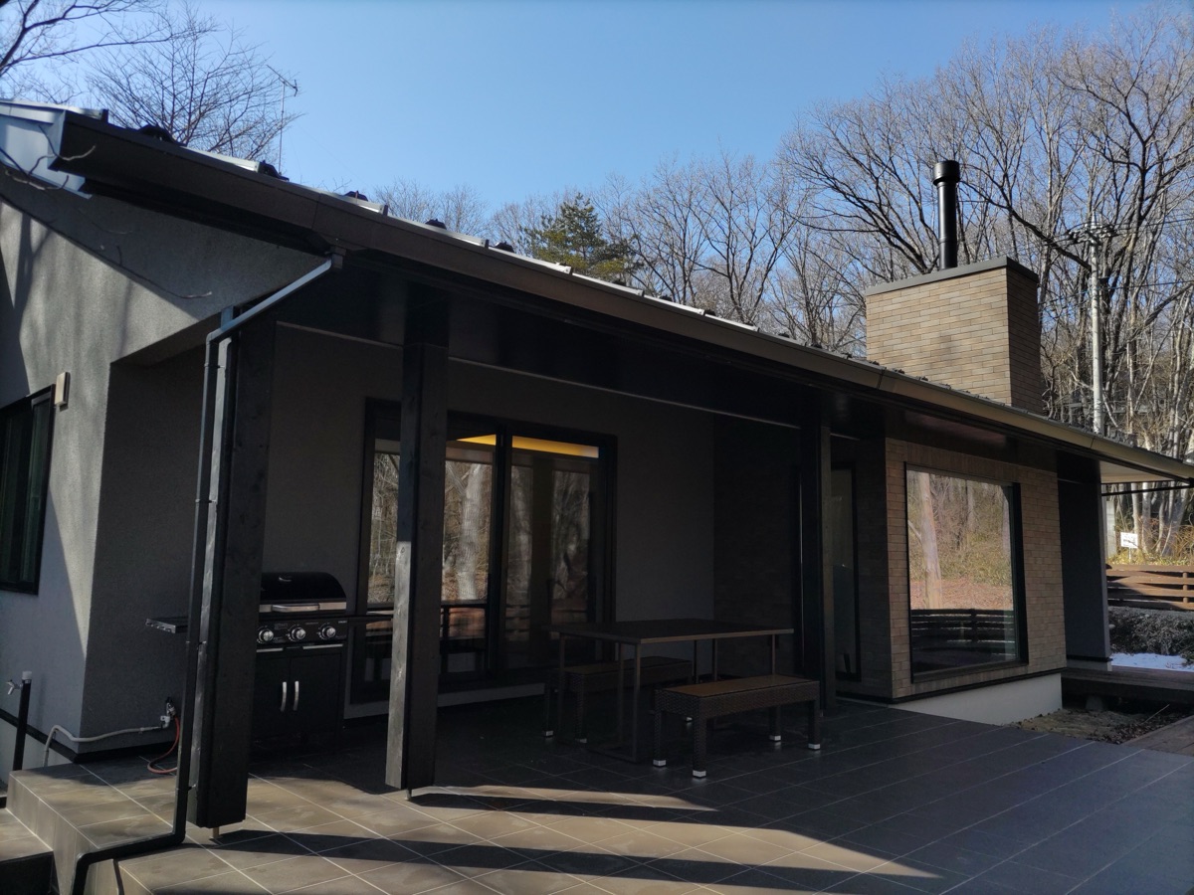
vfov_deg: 53.1
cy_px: 448
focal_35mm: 26
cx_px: 597
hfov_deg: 67.3
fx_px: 897
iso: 50
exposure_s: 1/516
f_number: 1.79
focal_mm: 4.8
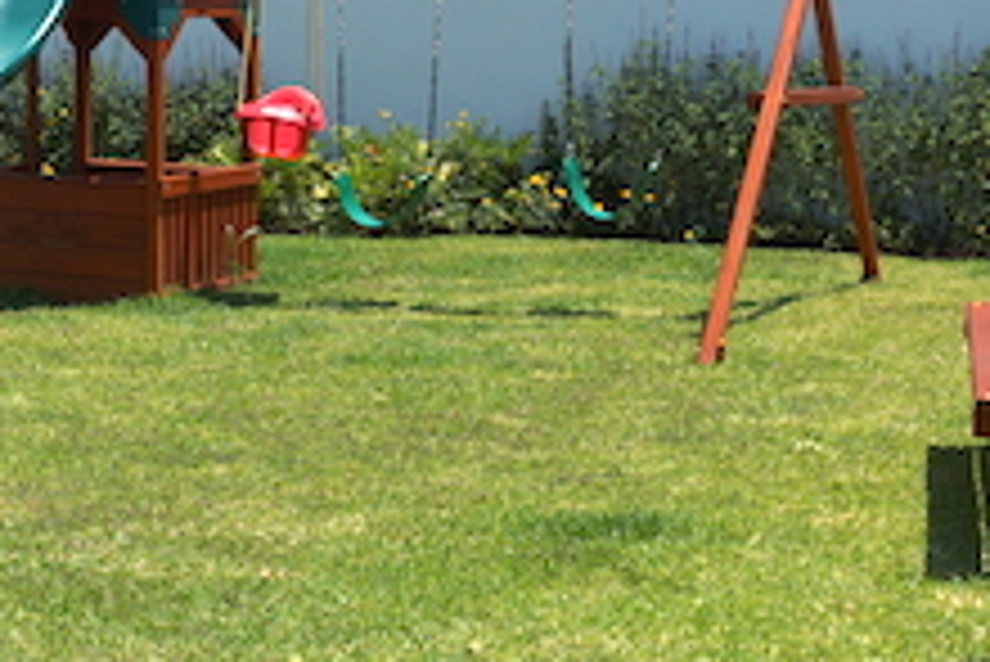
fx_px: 2697
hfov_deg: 20.6
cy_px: 419
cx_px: 234
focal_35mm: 98
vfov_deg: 14.0
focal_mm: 18
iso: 100
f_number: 5
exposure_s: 1/1000
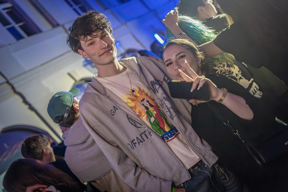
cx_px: 144
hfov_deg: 54.4
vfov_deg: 37.9
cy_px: 96
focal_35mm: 35
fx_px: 280
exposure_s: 1/160
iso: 16000
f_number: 2
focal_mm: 35
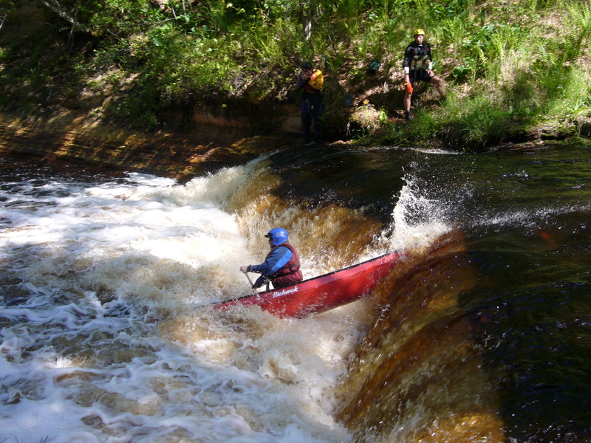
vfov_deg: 34.3
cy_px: 222
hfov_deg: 44.8
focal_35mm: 42
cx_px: 296
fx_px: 717
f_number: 3.3
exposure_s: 1/160
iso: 80
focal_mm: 6.9
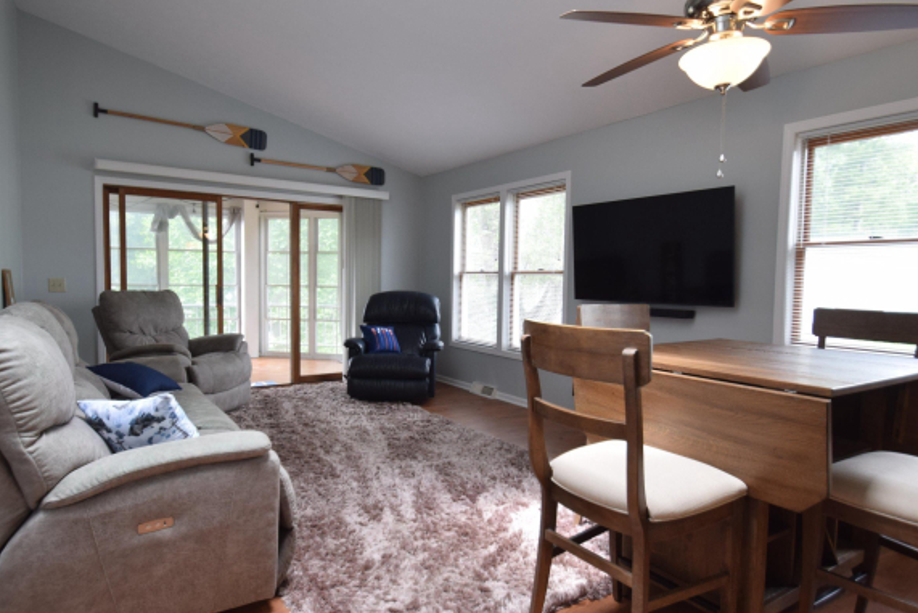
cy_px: 301
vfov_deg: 58.0
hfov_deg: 79.4
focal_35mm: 22
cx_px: 445
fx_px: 552
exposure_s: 1/100
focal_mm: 11
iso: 400
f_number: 5
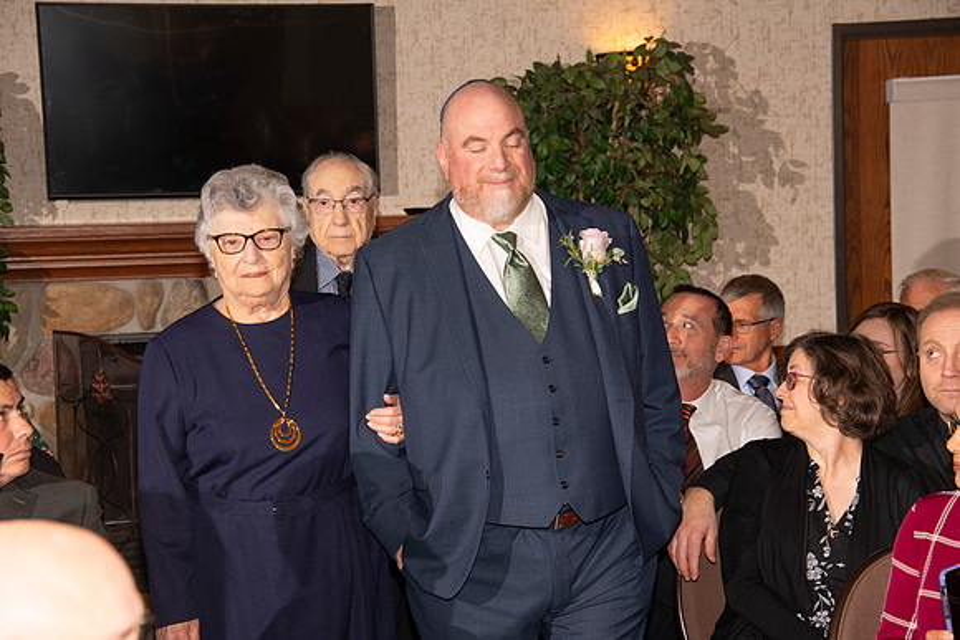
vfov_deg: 11.8
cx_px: 480
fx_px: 3094
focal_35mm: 116
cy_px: 320
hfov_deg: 17.6
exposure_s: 1/160
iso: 1000
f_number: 8
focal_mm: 116
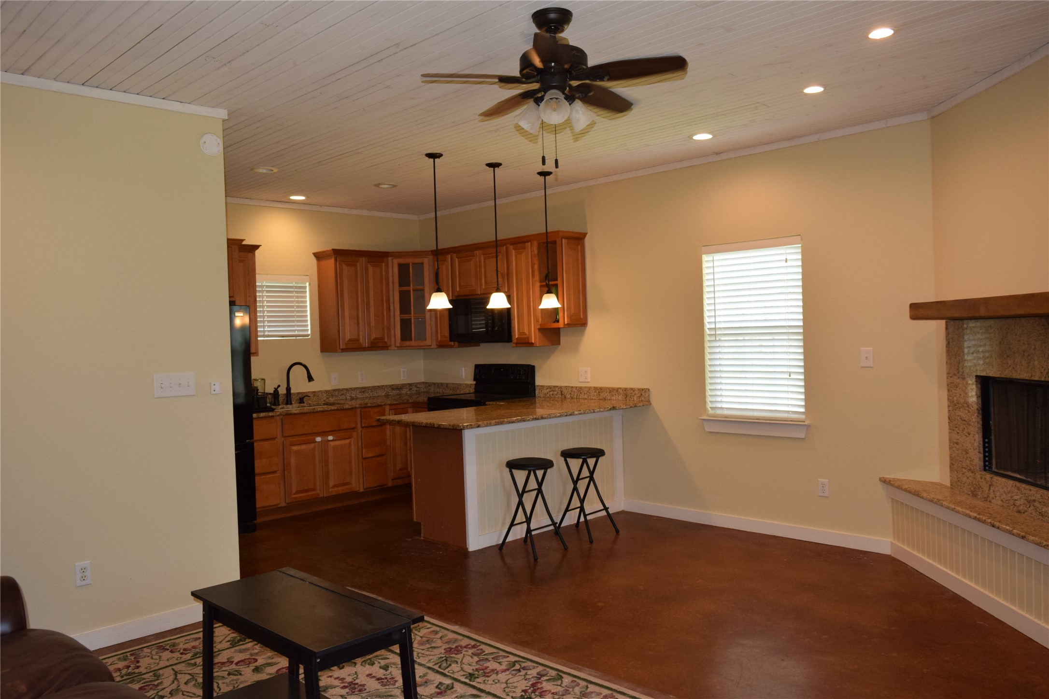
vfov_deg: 47.9
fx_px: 787
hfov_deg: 67.4
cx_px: 524
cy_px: 350
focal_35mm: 27
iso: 800
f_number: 5
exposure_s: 1/100
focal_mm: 18
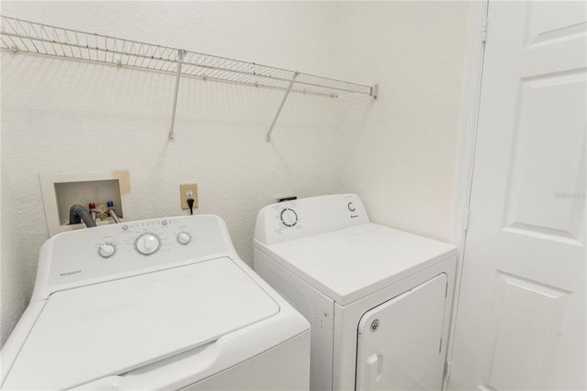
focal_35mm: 16
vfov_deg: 73.3
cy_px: 196
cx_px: 294
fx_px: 262
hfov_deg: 96.4
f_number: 11
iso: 320
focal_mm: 16.1
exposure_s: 1/5
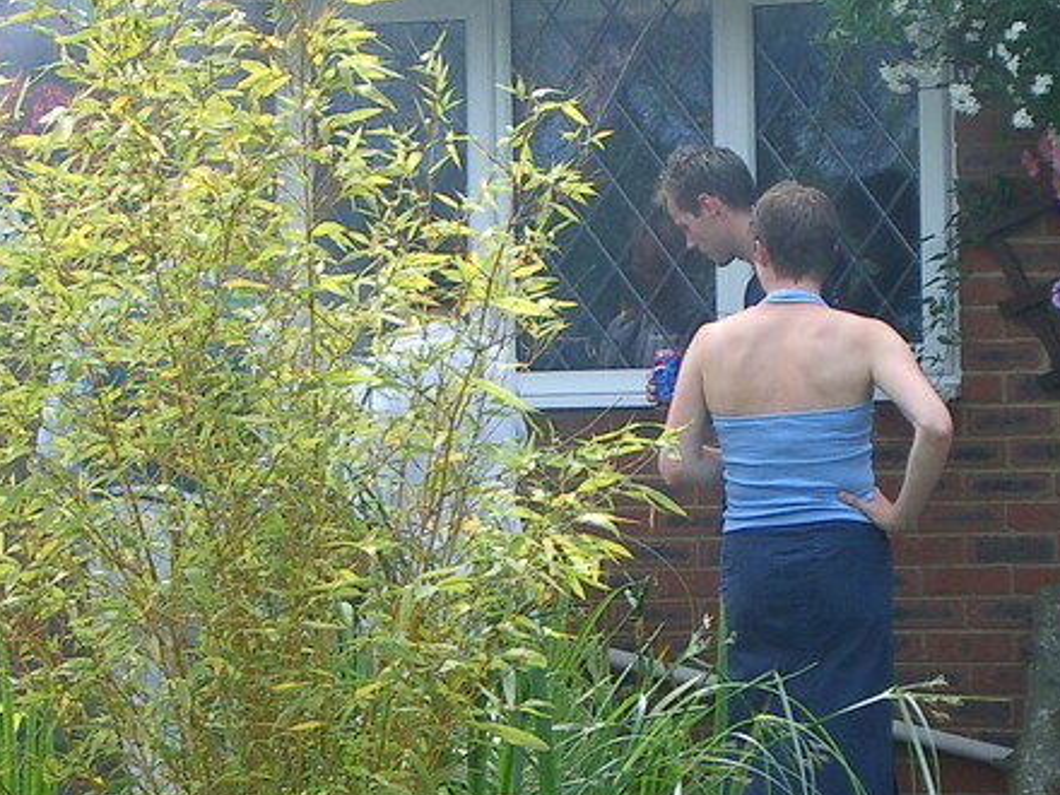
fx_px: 5787
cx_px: 643
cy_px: 344
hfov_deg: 10.5
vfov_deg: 7.9
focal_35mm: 189
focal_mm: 17.4
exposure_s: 1/160
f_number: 4.8
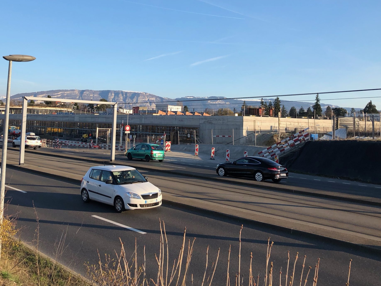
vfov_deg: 36.4
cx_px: 159
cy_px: 94
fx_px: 429
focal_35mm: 39
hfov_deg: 47.7
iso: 20
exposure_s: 1/1156
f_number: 1.8
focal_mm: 4
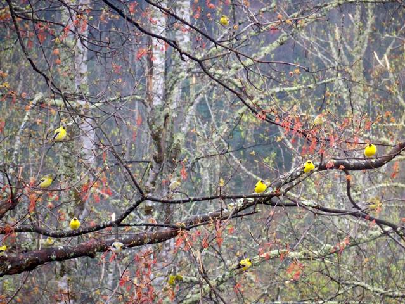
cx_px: 202
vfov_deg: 6.0
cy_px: 152
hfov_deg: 8.0
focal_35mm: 247
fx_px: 2891
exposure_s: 1/100
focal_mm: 41
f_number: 4.8
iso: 320
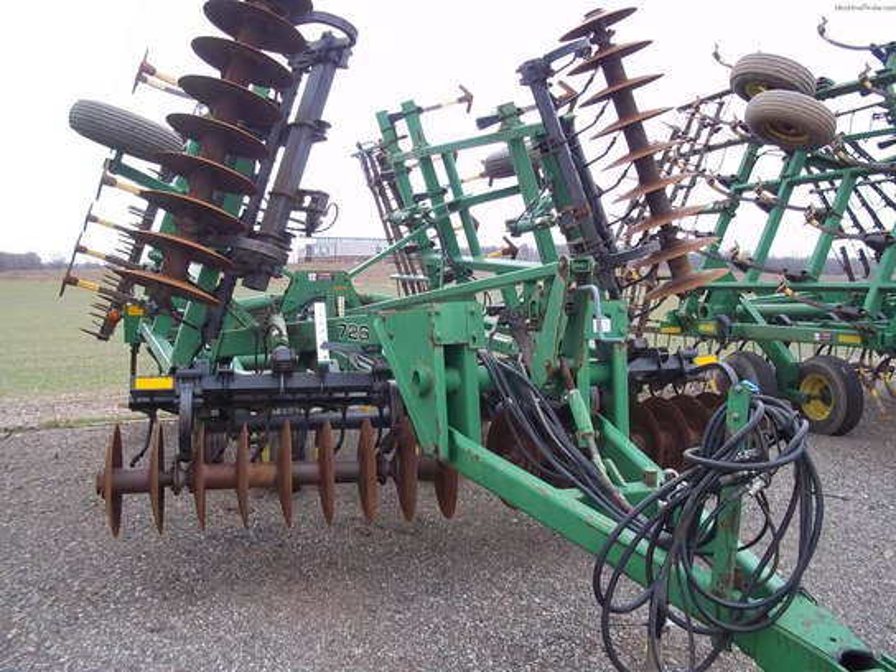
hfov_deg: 51.4
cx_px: 448
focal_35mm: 36
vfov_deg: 39.7
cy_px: 336
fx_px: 932
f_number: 3.1
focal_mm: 6.5
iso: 80
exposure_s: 1/100
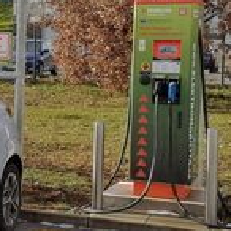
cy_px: 95
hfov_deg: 14.3
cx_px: -157
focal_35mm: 110
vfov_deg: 15.8
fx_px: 830
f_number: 1.8
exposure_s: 1/1437
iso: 50
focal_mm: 5.3
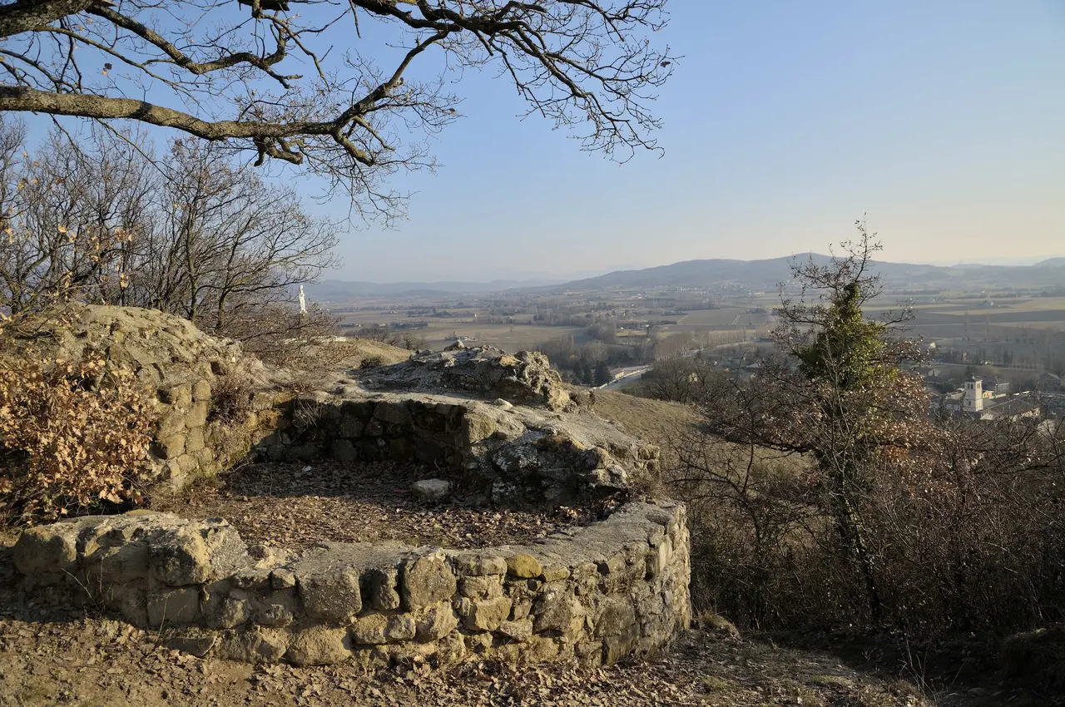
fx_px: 709
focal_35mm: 24
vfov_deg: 53.0
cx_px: 532
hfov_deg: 73.8
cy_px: 354
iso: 200
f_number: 5
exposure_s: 1/640
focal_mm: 16
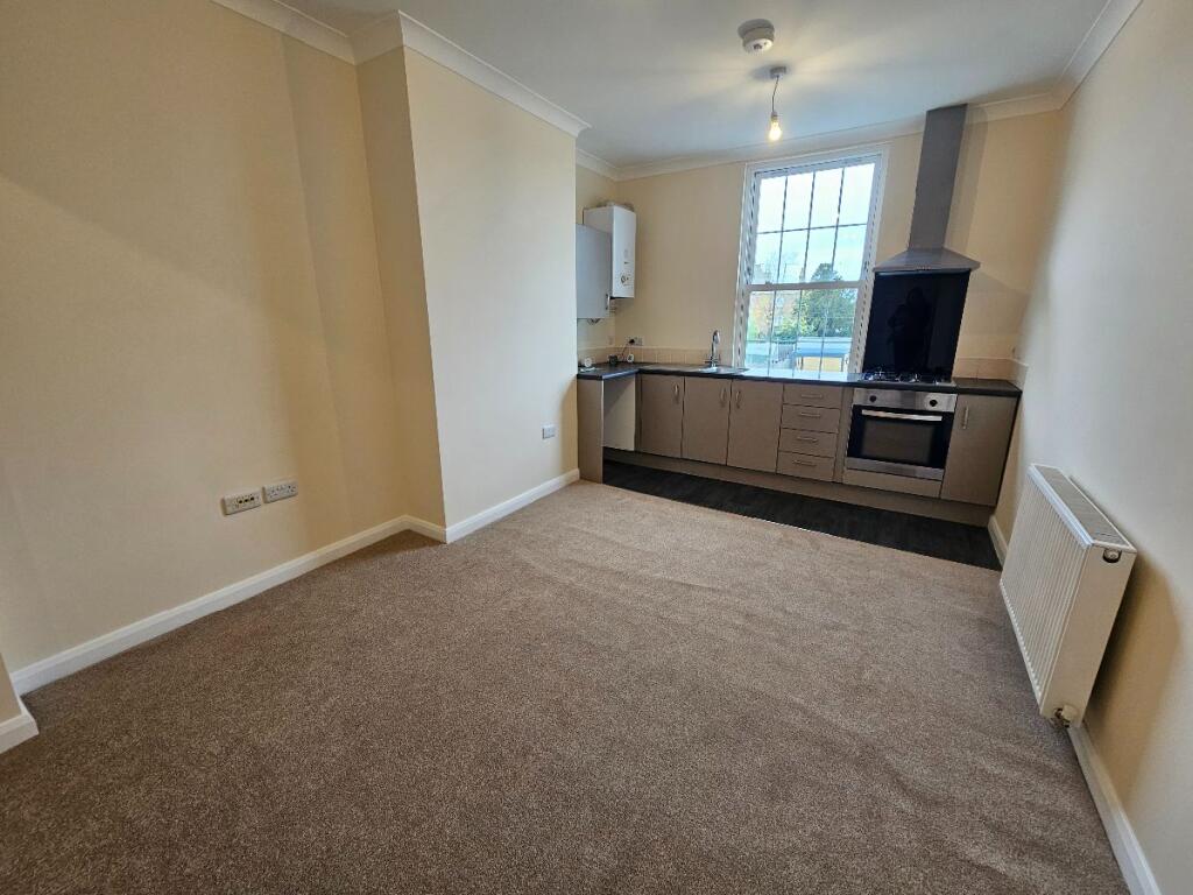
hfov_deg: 106.2
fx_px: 448
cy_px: 448
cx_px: 596
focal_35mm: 13
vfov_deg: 89.9
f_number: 2.2
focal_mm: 2.2
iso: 160
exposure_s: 1/60
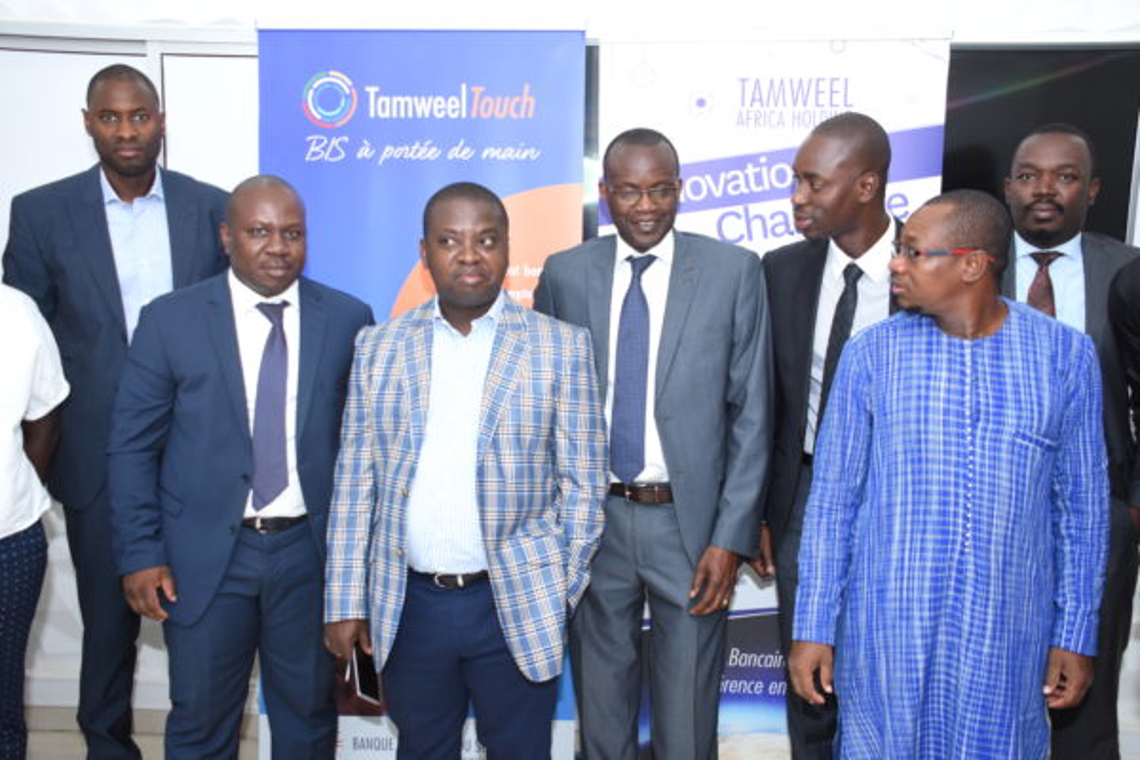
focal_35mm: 36
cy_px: 380
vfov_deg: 36.9
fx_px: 1140
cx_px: 570
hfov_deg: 53.1
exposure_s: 1/100
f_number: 4
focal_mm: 24
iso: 500
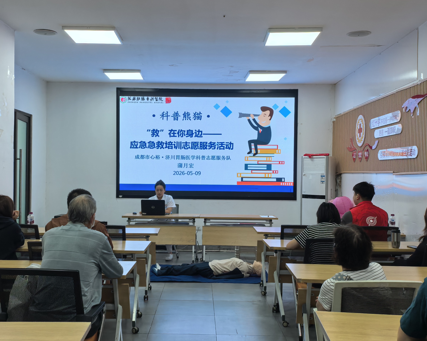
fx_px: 506
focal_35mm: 40
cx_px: 193
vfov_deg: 37.3
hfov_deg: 45.7
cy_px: 171
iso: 160
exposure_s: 1/120
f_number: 4
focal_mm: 6.98
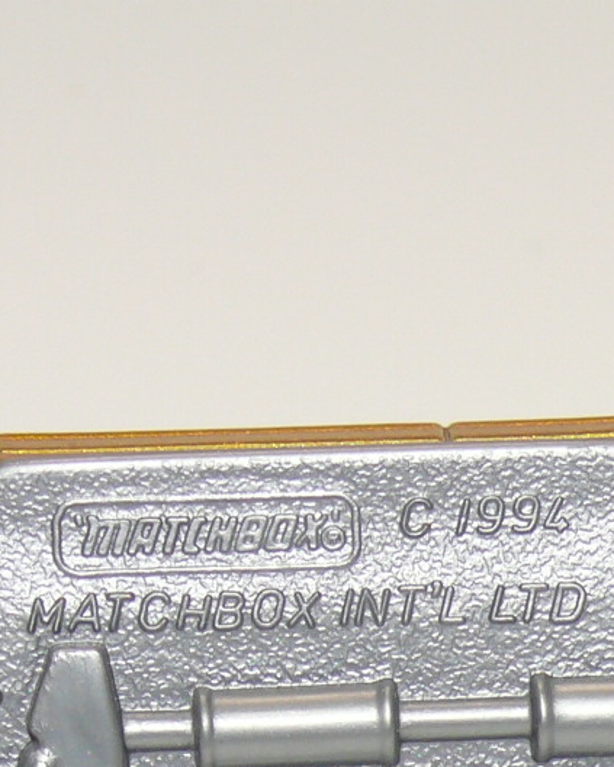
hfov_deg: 6.5
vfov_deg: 8.0
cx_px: 427
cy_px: 824
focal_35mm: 239
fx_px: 5430
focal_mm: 11.9
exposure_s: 1/30
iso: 100
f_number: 4
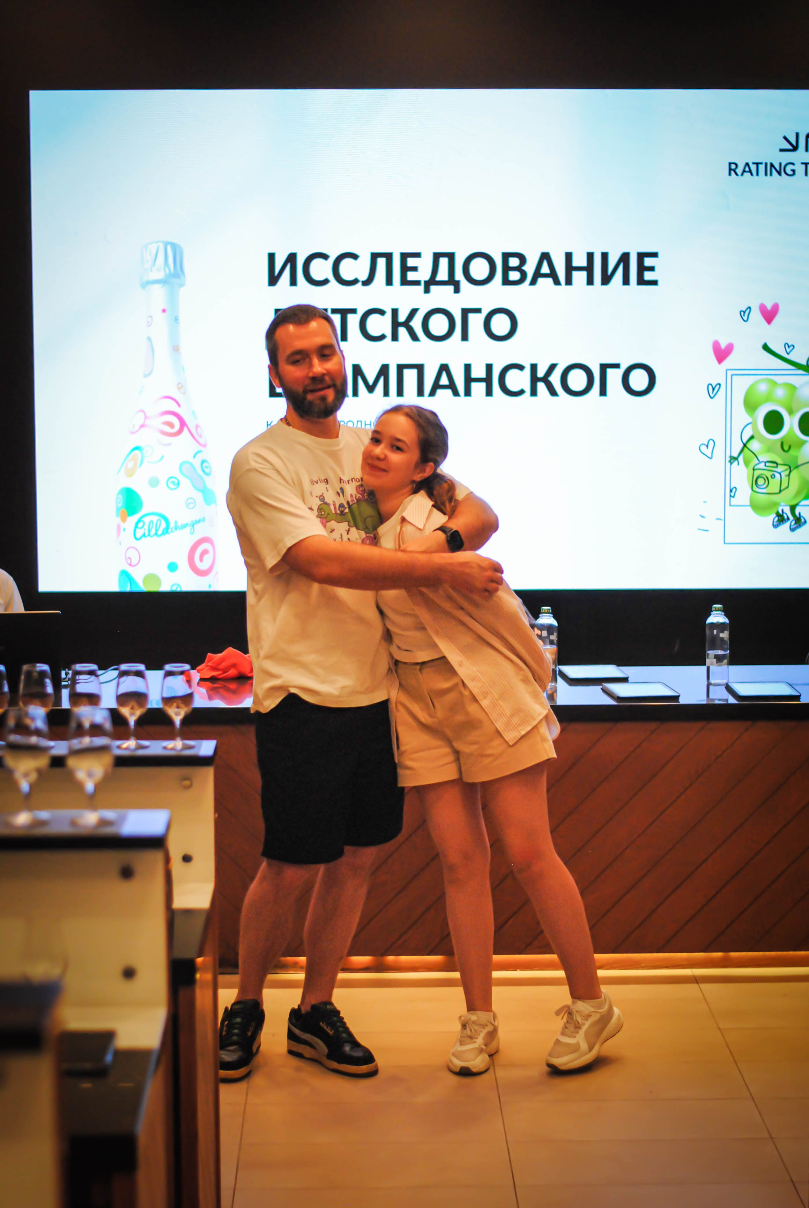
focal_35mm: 75
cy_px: 604
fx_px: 2521
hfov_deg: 18.2
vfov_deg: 27.0
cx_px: 404
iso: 800
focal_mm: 50
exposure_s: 1/800
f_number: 1.8
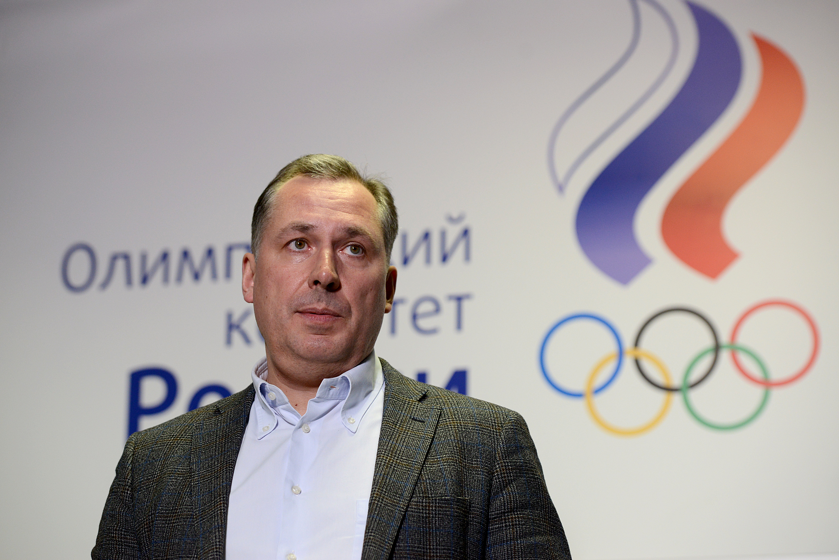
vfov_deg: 11.4
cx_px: 420
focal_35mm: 120
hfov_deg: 17.1
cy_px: 280
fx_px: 2798
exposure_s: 1/160
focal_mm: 120
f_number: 5
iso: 1250
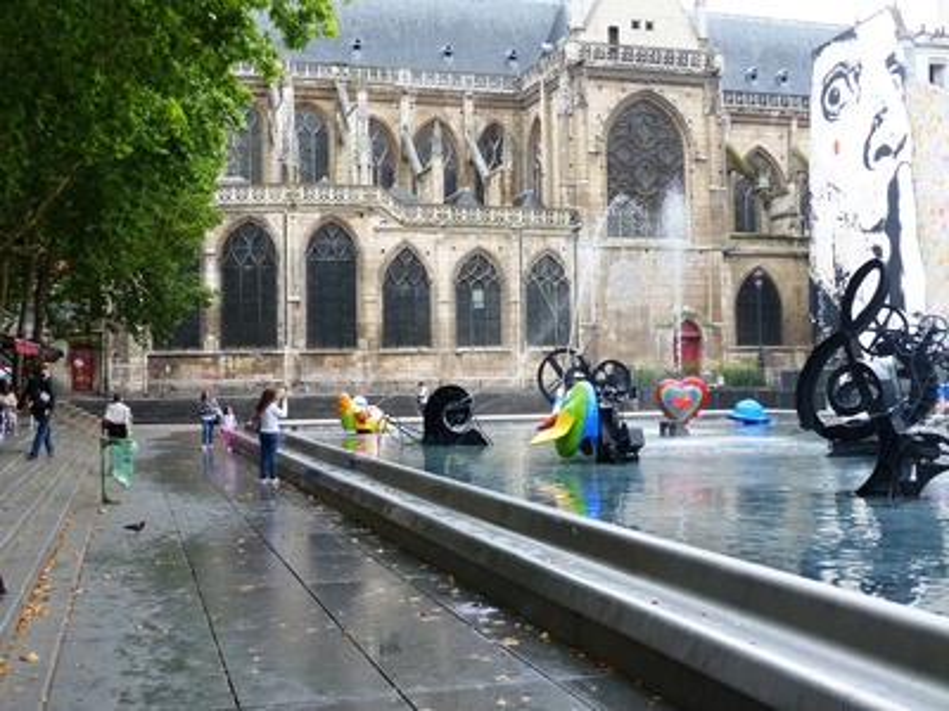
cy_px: 356
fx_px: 1151
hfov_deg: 44.8
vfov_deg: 34.3
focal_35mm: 42
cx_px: 474
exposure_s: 1/125
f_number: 3.2
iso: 320
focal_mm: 7.6
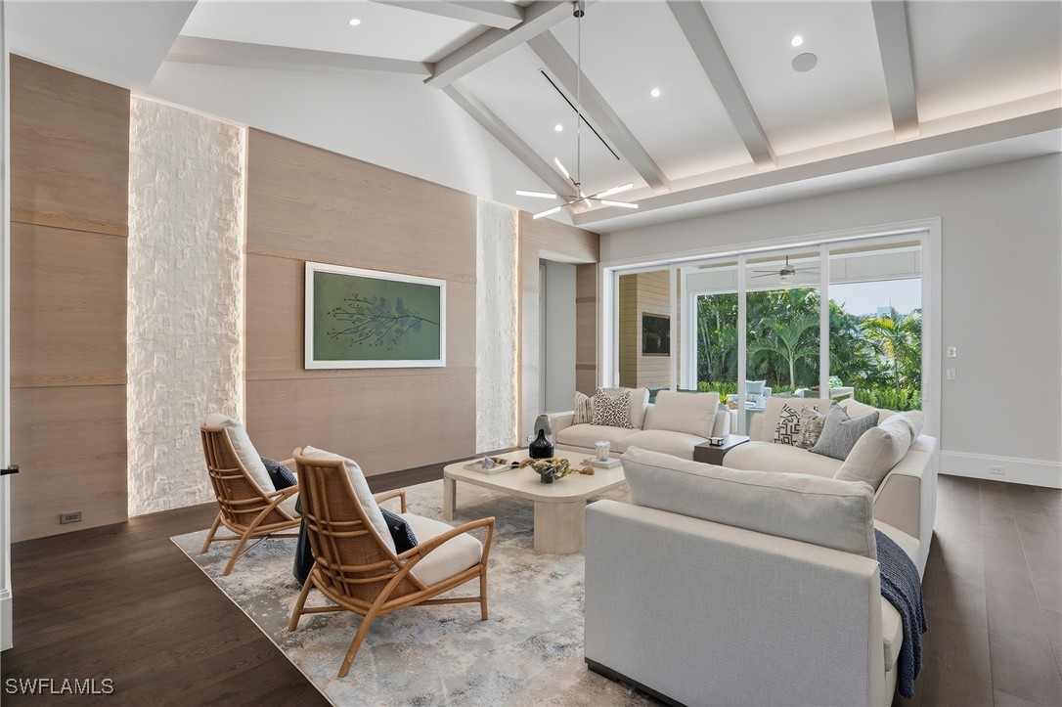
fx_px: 472
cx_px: 531
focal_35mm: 16
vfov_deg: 73.7
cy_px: 354
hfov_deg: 96.8
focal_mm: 16
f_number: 9
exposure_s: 1/125
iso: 400
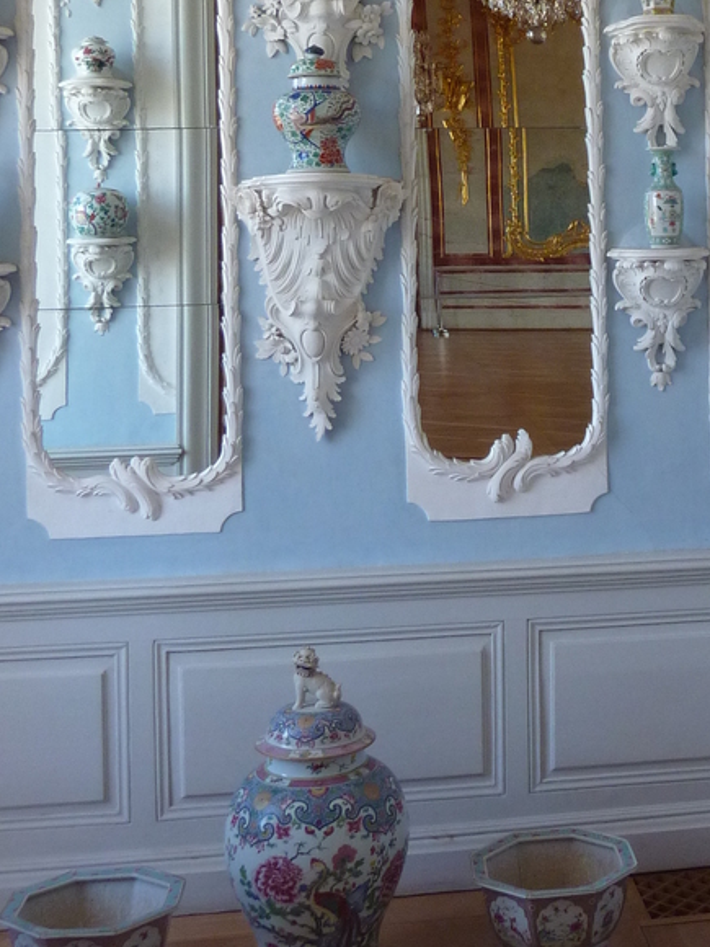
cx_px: 656
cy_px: 176
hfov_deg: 23.7
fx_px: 1641
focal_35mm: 60
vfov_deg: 31.3
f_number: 3.4
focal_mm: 4.7
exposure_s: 1/30
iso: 160
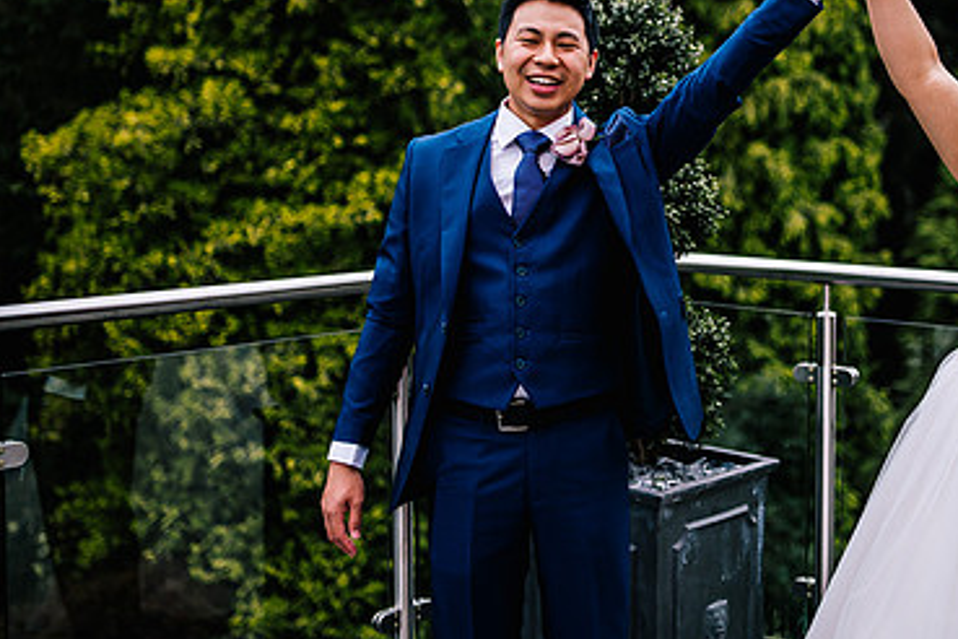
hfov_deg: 35.6
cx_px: 691
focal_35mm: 55
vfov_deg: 24.4
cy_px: 173
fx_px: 1463
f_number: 1.4
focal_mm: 35
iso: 125
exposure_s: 1/250
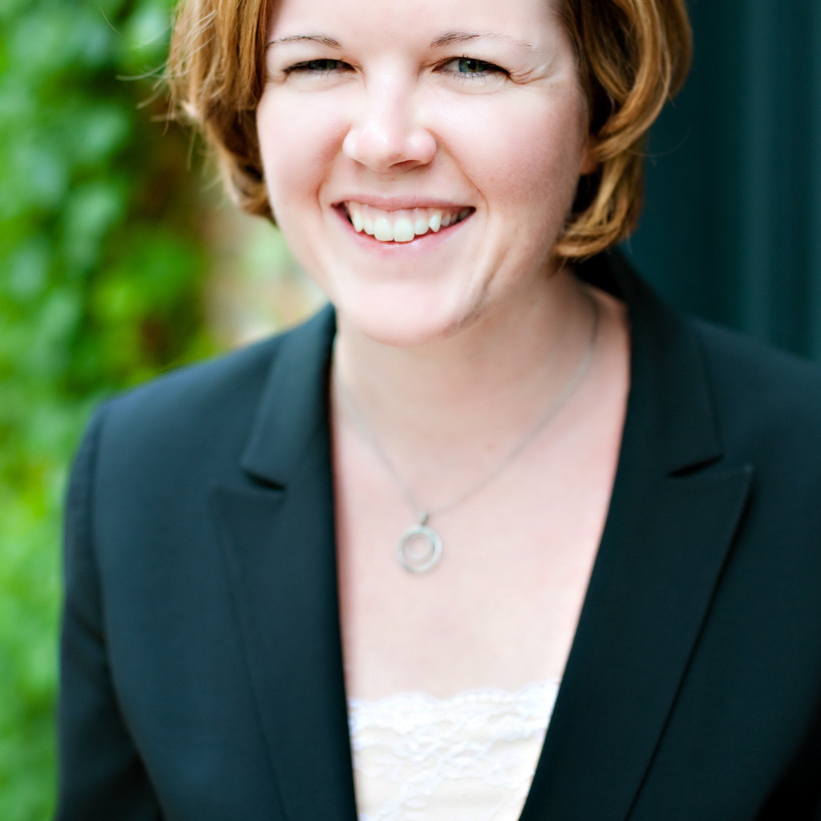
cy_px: 291
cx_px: 426
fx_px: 1959
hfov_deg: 23.7
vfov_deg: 23.6
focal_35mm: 73
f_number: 2.2
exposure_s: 1/200
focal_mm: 50
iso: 320
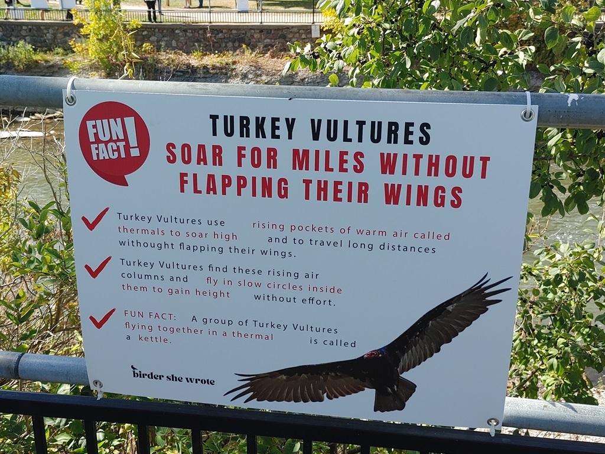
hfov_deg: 45.8
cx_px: 302
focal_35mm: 41
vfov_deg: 35.1
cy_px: 227
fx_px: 717
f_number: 1.8
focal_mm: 4.81
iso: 50
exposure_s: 1/617
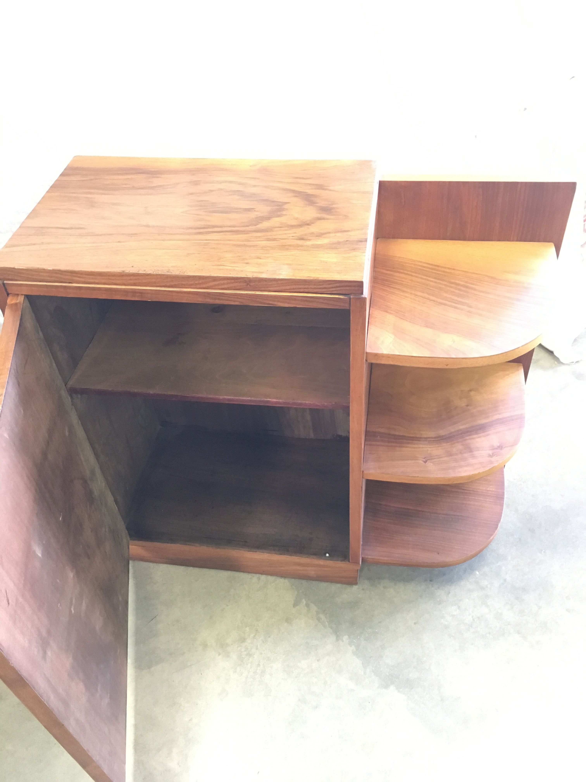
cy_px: 391
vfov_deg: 61.7
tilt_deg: -43.4
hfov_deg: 48.2
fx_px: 655
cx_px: 293
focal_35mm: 29
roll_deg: +3.1
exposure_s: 1/25
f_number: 2.2
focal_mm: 4.15
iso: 200
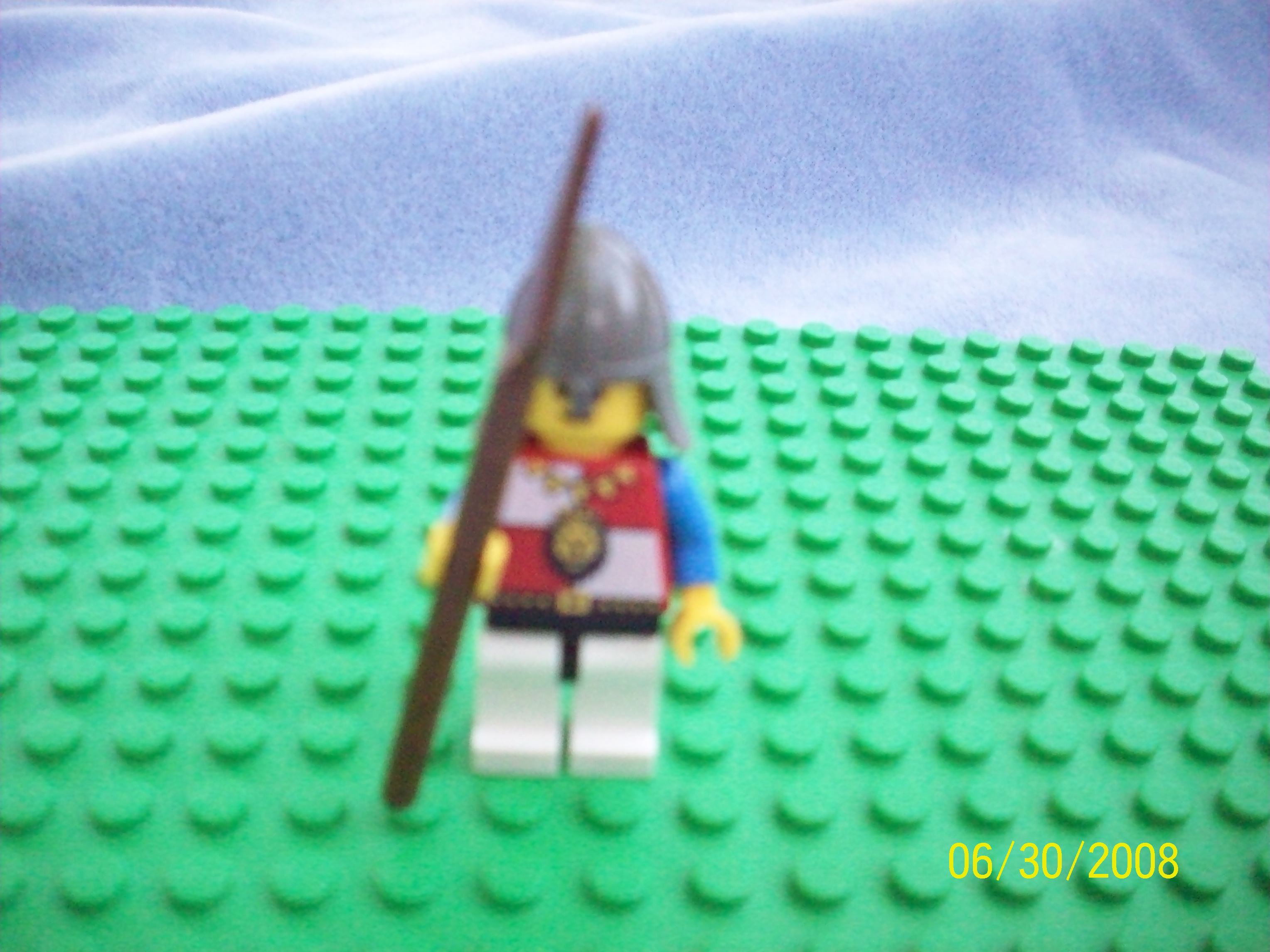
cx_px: 635
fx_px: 1357
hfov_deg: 50.1
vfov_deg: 38.7
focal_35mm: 37
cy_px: 476
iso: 800
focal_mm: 6.2
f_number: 2.8
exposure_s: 1/811
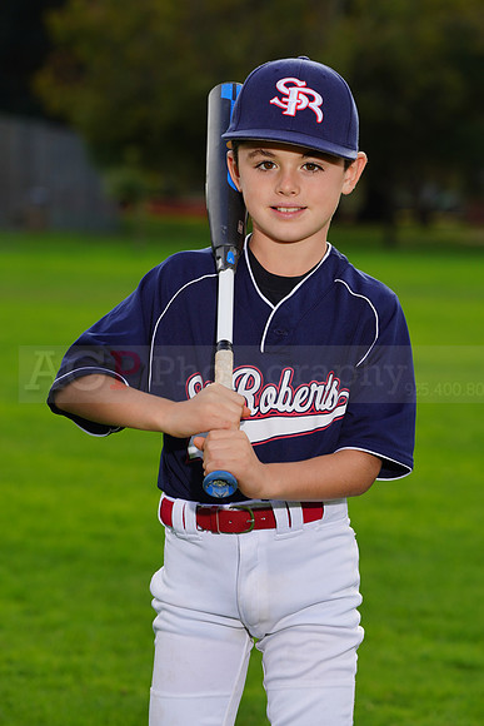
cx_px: 242
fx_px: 4212
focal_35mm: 209
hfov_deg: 6.6
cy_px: 363
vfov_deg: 9.8
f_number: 8
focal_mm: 209
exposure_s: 1/250
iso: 160
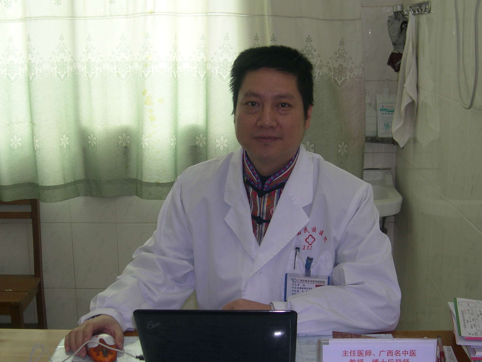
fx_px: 710
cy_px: 206
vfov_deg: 28.5
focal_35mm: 51
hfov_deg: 37.5
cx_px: 243
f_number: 2.9
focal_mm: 9
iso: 100
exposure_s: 1/30
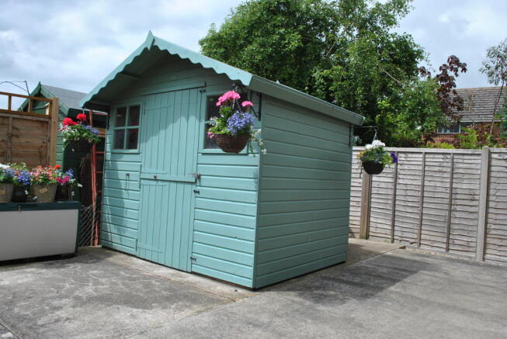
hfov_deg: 67.3
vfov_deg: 48.0
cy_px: 170
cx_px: 254
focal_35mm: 27
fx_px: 381
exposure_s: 1/200
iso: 100
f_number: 7.1
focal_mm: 18
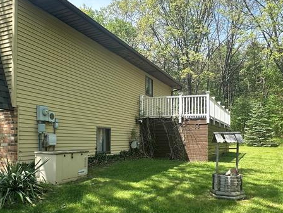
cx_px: 139
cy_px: 136
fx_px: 262
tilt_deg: +1.3
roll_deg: -0.4
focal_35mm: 32
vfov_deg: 43.7
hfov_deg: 56.8
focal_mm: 2.22
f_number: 2.2
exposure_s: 1/452
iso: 40
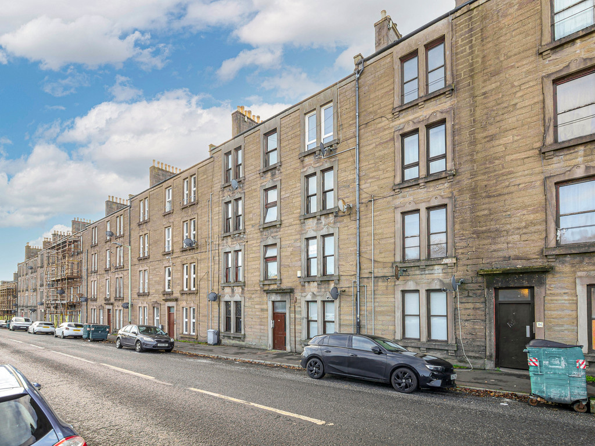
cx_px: 298
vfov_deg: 85.7
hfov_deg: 102.1
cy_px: 223
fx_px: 241
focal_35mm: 14
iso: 200
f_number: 4
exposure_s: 1/125
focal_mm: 7
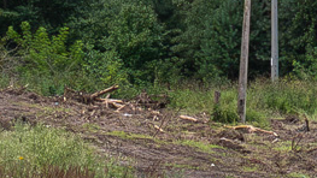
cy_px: -108
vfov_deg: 2.7
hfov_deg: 4.7
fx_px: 3766
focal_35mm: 448
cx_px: -411
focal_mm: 50
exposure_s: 1/250
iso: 250
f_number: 7.1
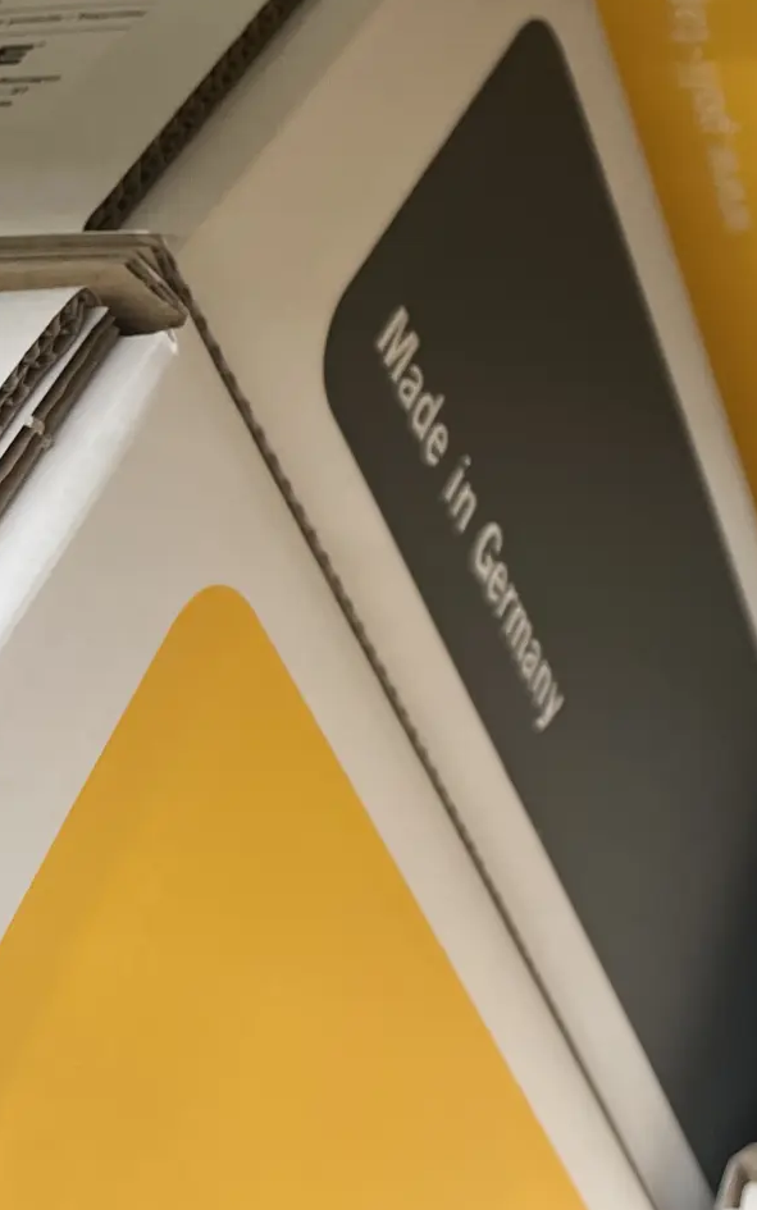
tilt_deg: -38.3
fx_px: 1848
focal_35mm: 56
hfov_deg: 19.8
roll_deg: +5.7
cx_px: 1162
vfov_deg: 35.5
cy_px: 300
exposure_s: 1/100
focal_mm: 5.1
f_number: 1.6
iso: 125
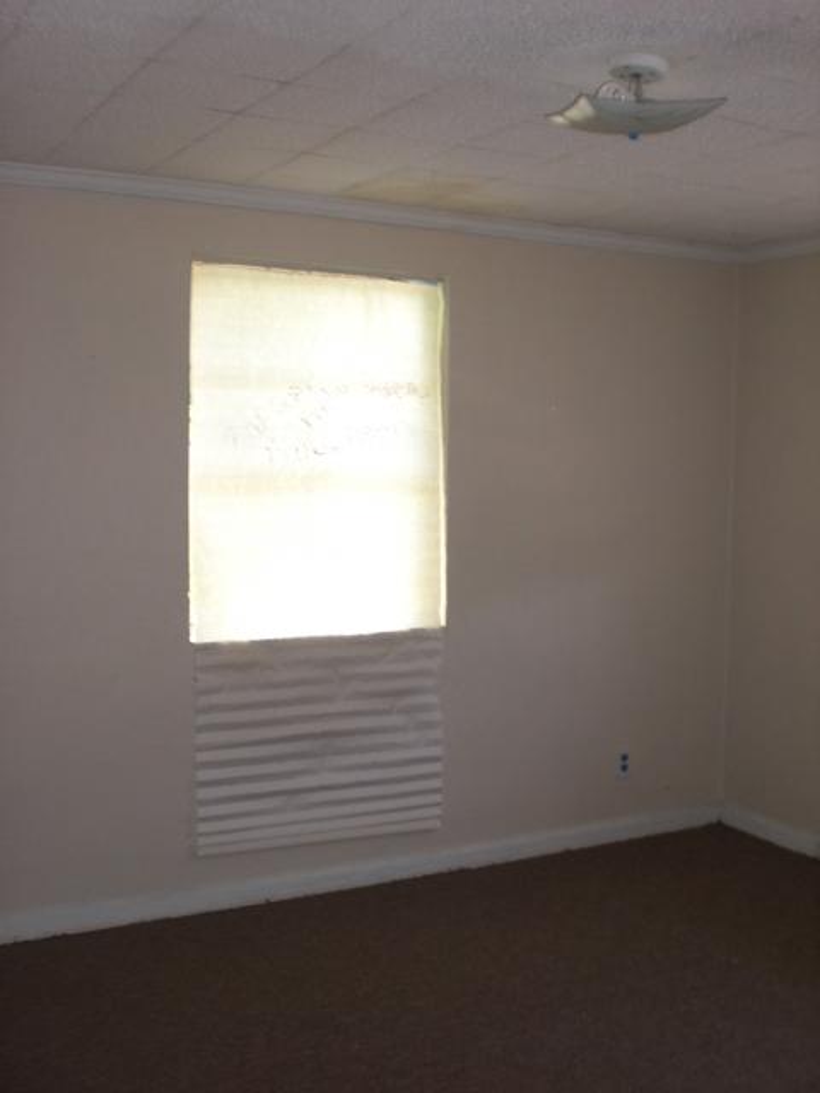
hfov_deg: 37.7
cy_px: 546
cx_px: 410
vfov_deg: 49.0
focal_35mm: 38
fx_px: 1200
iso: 100
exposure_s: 1/80
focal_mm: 6.3
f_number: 3.1
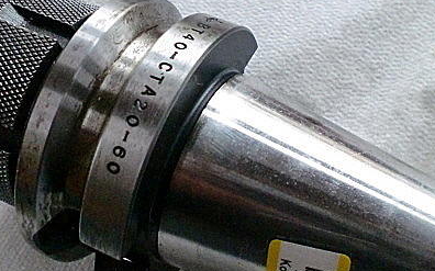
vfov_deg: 21.6
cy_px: 153
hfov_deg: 34.0
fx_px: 711
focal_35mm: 60
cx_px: 202
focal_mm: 6.3
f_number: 3.1
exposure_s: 1/60
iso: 640
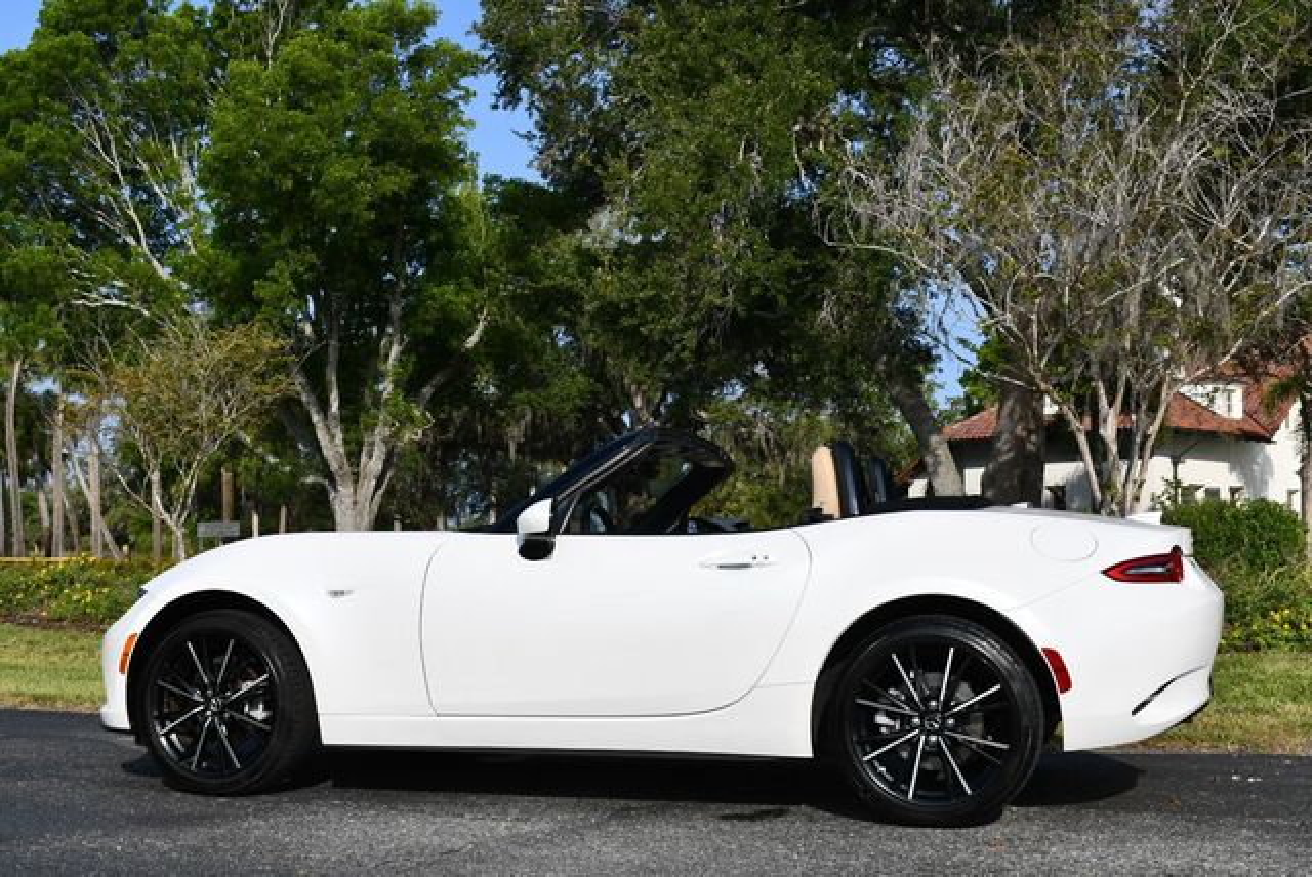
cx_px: 656
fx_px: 1605
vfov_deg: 30.6
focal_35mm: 44
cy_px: 438
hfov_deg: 44.5
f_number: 9
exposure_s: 1/320
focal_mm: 22
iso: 100
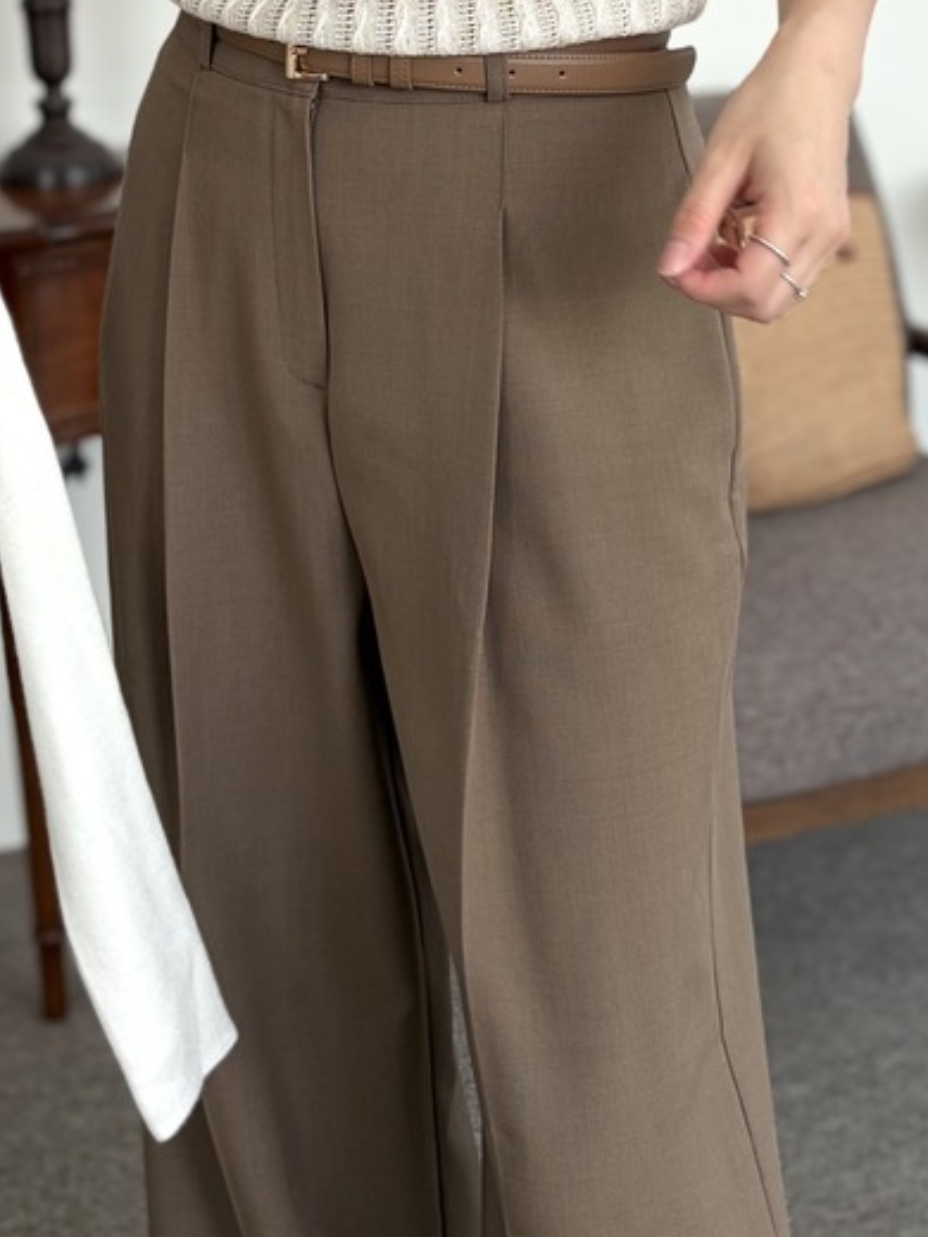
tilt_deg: -9.3
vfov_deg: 37.2
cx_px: 395
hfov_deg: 29.1
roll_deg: +1.8
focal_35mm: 50
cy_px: 295
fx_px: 1787
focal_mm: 5.96
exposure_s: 1/122
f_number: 1.6
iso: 40
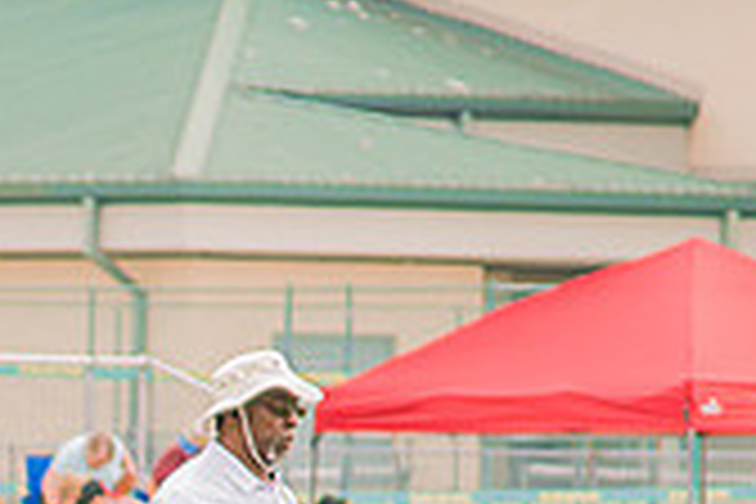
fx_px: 18437
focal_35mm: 878
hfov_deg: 2.3
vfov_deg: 1.6
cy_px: 761
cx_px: -362
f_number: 4
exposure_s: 1/200
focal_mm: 120
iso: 200
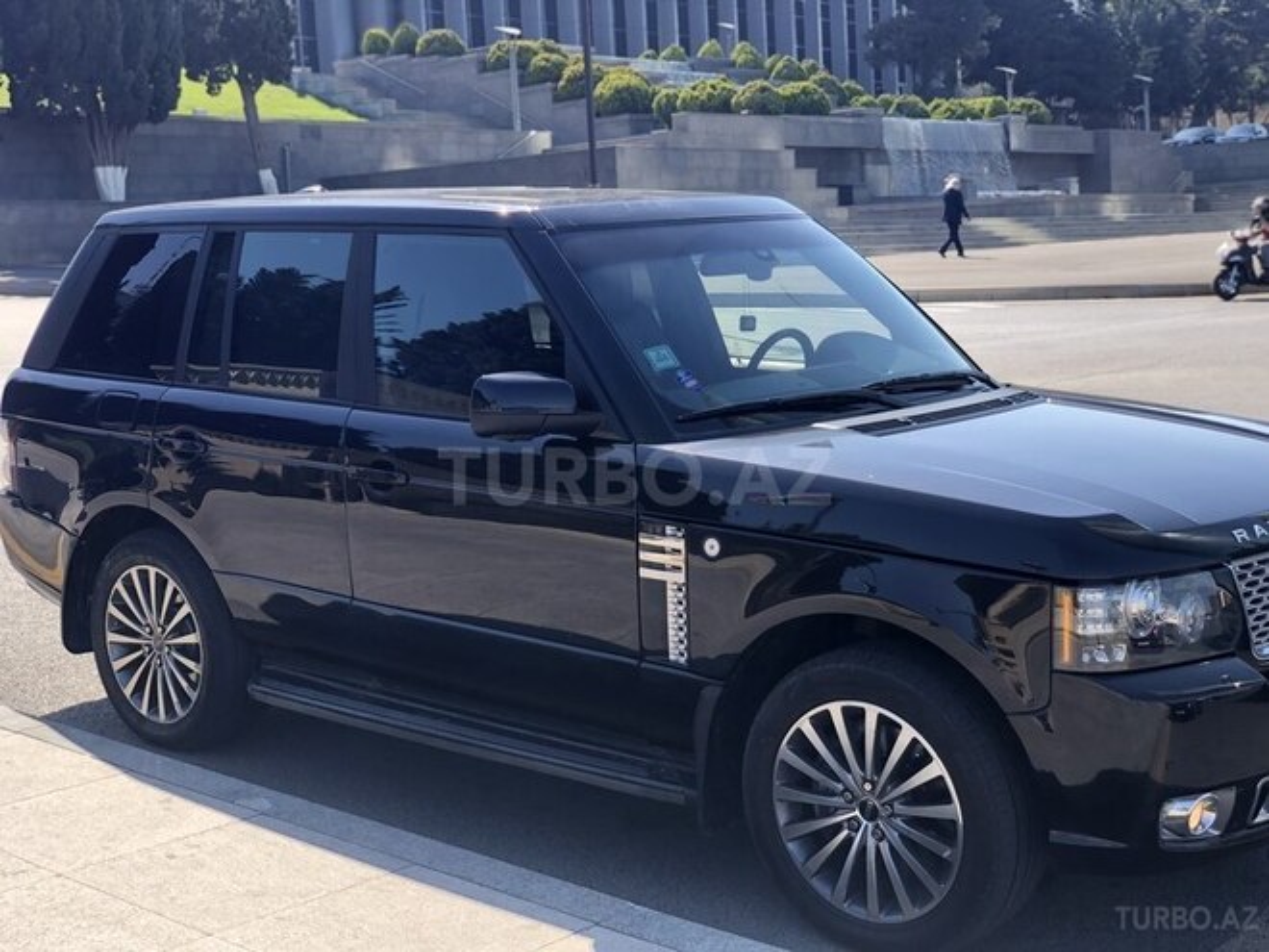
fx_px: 1906
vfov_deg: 28.0
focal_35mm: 52
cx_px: 634
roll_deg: +3.3
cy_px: 476
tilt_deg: -6.0
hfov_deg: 36.8
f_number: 2.4
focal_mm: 6
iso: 16
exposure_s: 1/234
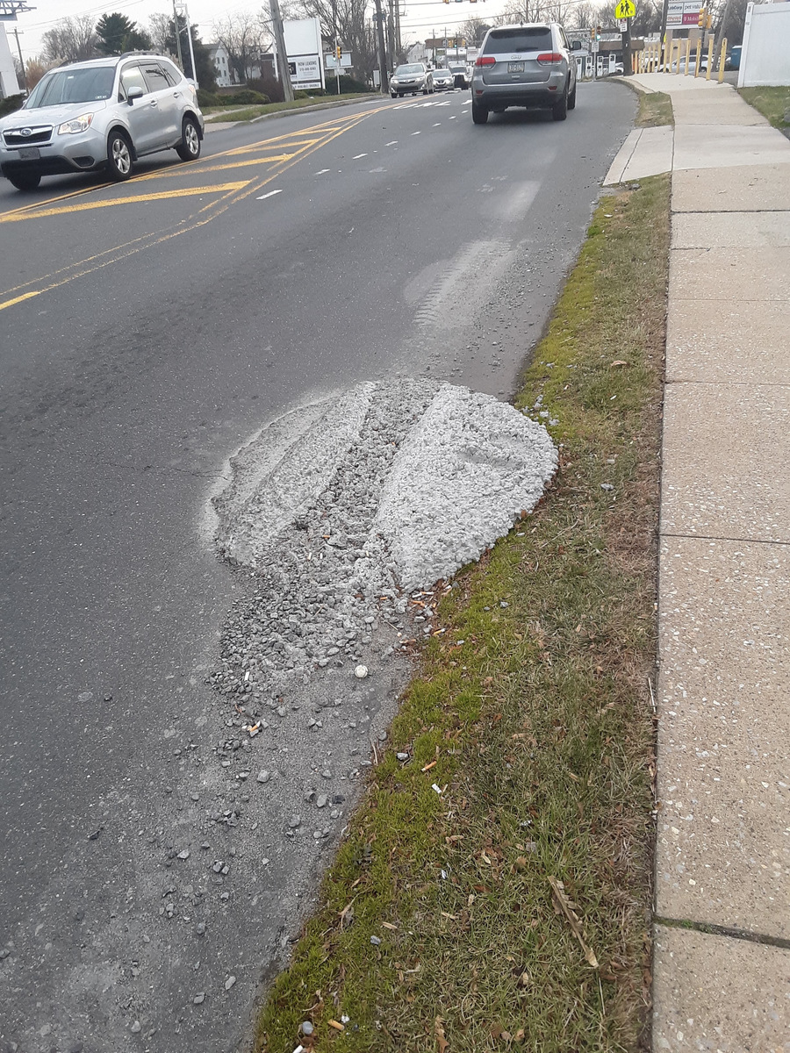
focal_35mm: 28
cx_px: 395
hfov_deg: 49.7
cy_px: 526
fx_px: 852
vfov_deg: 63.4
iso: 40
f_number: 1.9
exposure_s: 1/509
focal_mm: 2.91
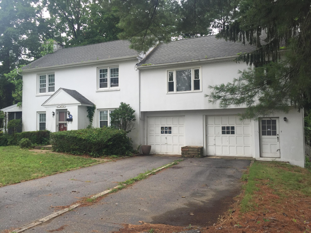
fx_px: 261
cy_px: 116
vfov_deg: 48.2
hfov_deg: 61.7
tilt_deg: +2.8
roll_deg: -1.7
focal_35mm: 29
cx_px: 156
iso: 32
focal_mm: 4.15
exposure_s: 1/527
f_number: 2.2
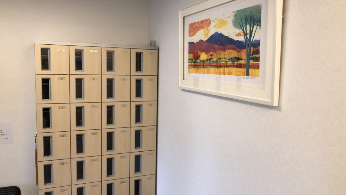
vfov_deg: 37.8
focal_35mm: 31
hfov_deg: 62.6
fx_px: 284
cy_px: 100
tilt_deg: -6.4
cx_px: 172
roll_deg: -2.1
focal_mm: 3.99
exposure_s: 1/33
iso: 32
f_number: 1.8
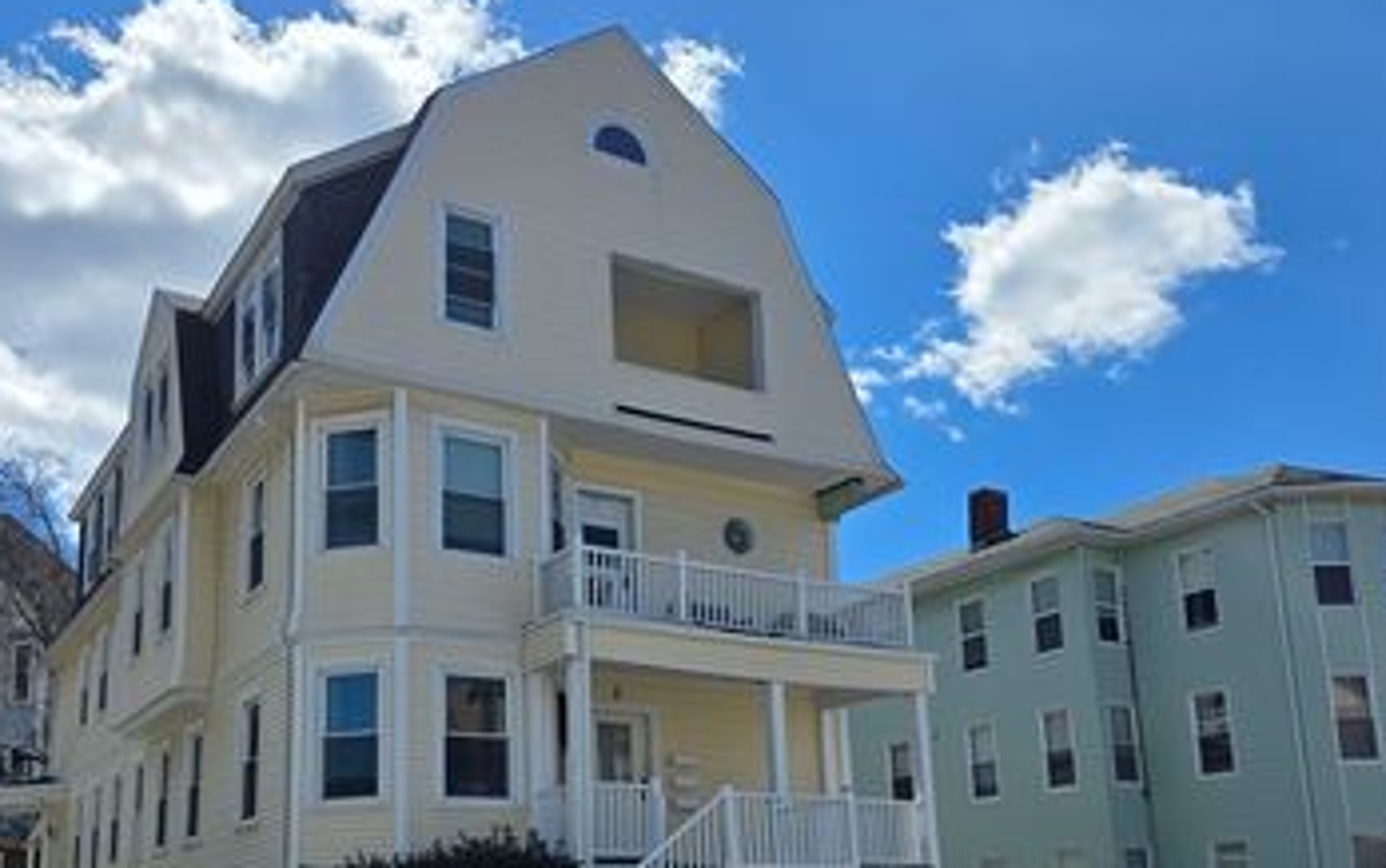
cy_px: 691
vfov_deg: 35.2
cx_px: 625
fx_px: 1323
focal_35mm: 35
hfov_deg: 55.2
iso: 50
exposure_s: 1/7944
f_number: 1.7
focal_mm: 6.3
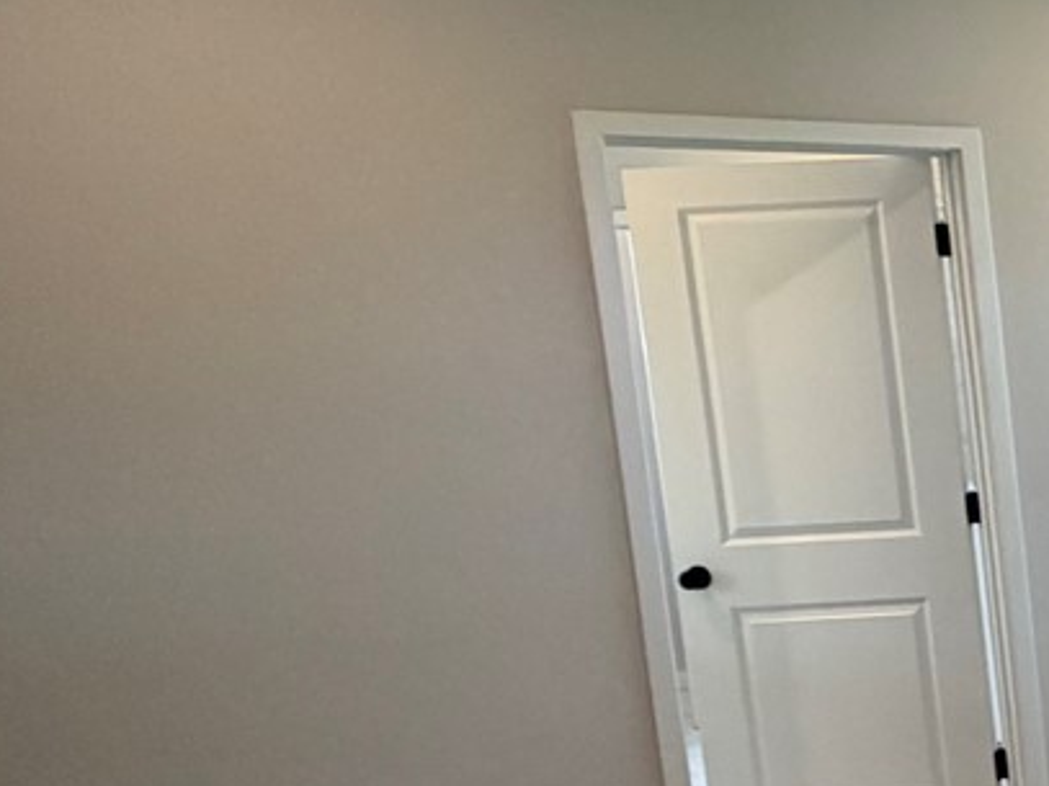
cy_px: 531
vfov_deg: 26.4
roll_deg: +2.9
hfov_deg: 24.3
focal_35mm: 55
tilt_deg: -7.4
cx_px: 1699
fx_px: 1666
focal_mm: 2.22
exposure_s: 1/120
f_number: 2.2
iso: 200
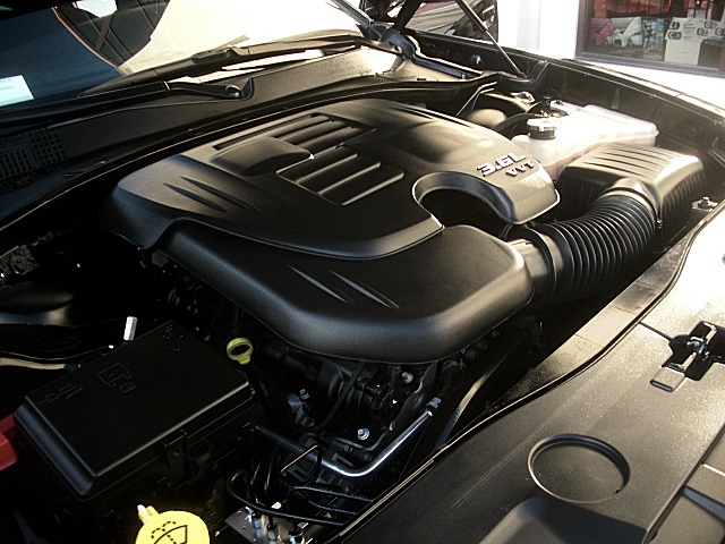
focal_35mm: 36
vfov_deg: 39.7
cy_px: 272
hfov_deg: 51.4
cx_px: 362
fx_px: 754
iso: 100
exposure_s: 1/80
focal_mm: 6.3
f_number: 2.8
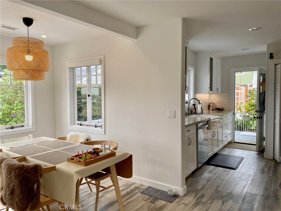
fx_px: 211
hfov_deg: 67.3
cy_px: 106
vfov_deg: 53.1
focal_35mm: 26
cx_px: 140
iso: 32
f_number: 1.8
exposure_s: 1/262
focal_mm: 4.25
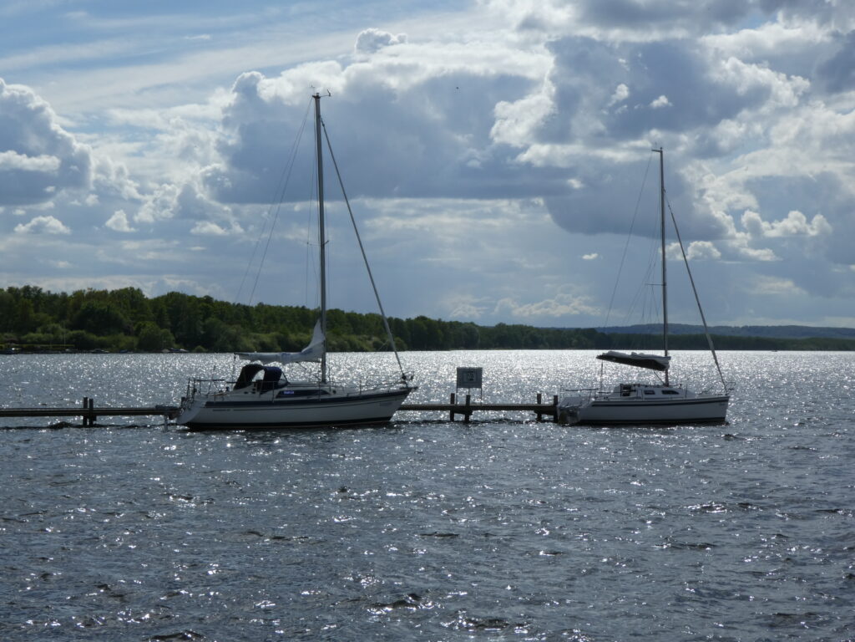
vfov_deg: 21.0
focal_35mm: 70
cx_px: 428
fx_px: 1729
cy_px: 321
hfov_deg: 27.8
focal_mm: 12.5
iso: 80
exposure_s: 1/1000
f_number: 5.6
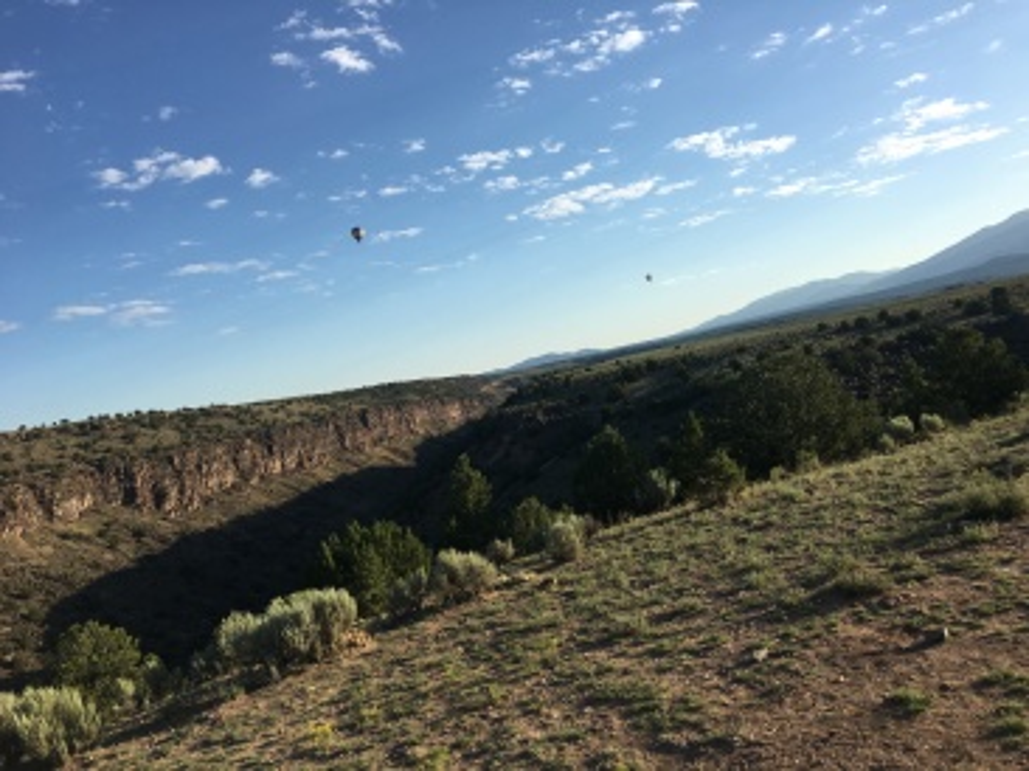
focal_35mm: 29
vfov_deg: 48.2
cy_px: 386
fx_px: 861
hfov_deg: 61.7
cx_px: 514
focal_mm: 4.15
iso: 25
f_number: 2.2
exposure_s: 1/1282
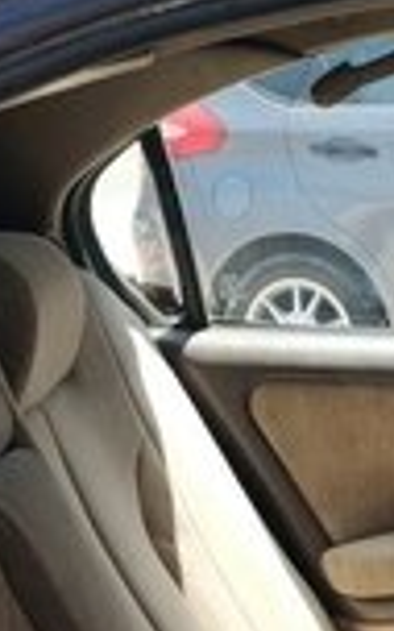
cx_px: 506
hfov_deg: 11.5
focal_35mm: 111
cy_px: 913
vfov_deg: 17.2
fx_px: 1907
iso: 170
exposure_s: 1/330
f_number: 2
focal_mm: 4.5
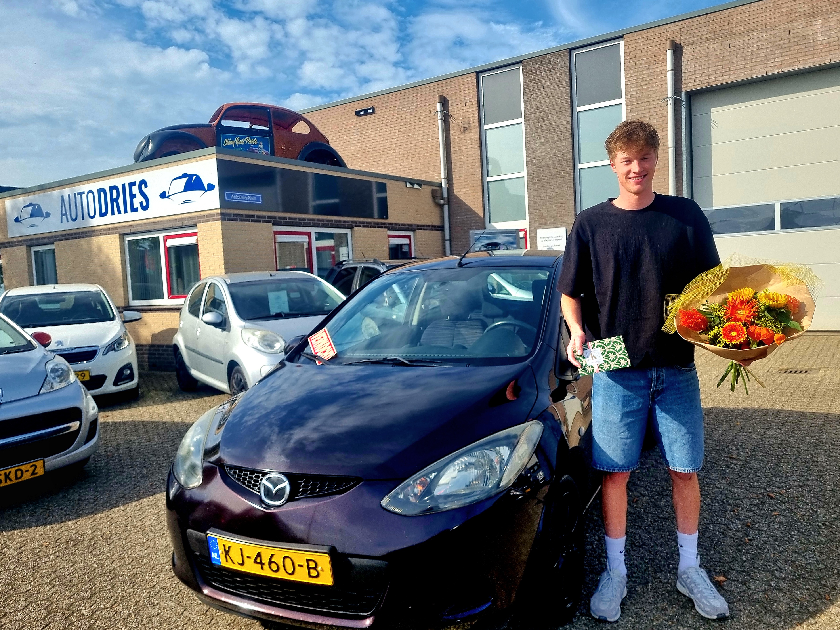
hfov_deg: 67.3
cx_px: 420
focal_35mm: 26
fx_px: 631
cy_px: 315
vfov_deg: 53.1
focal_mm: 5.4
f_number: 1.8
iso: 50
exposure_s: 1/5000
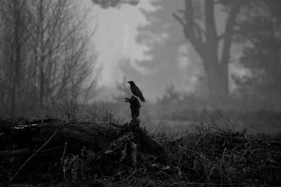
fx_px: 5852
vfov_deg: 1.8
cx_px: 140
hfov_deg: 2.8
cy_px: 94
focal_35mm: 750
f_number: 5.6
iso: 1000
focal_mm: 500
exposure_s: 1/640
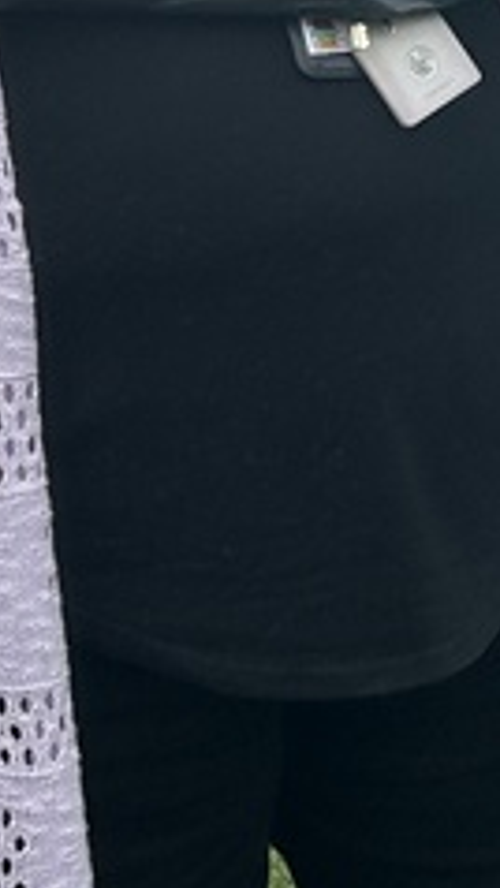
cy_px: -153
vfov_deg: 16.9
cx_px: 776
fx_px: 2873
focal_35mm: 122
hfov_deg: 9.6
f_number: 1.5
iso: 50
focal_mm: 5.7
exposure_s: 1/2762
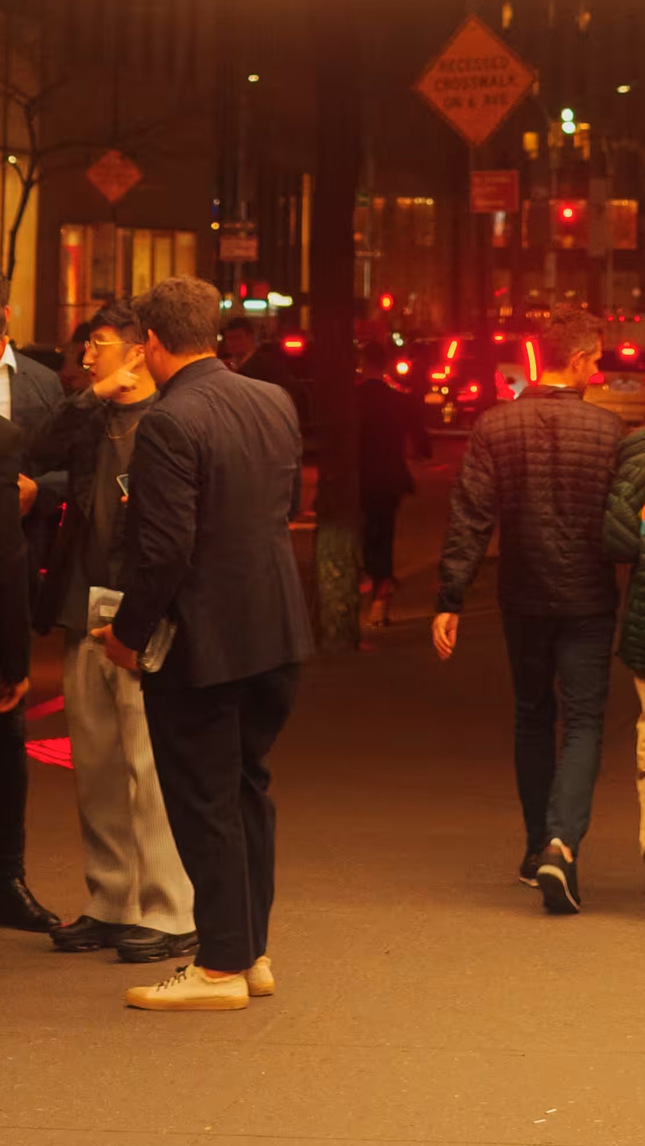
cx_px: 393
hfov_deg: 9.5
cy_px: -252
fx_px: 3861
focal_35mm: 127
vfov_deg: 16.2
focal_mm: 26
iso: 640
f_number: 2.8
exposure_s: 1/100
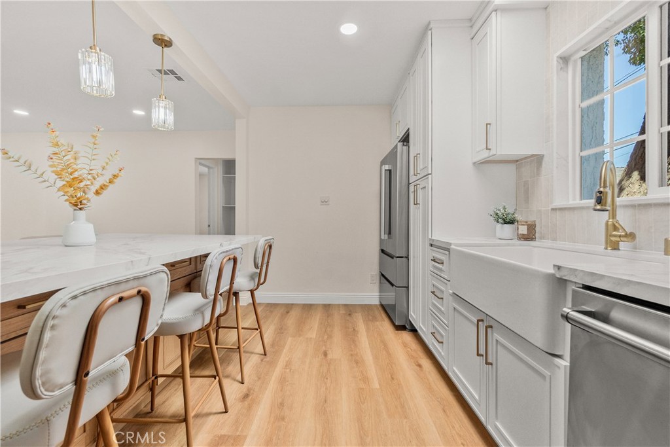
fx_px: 279
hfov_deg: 100.4
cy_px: 224
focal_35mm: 15
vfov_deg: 77.3
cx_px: 335
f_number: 8
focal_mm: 10
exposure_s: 1/20
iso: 400
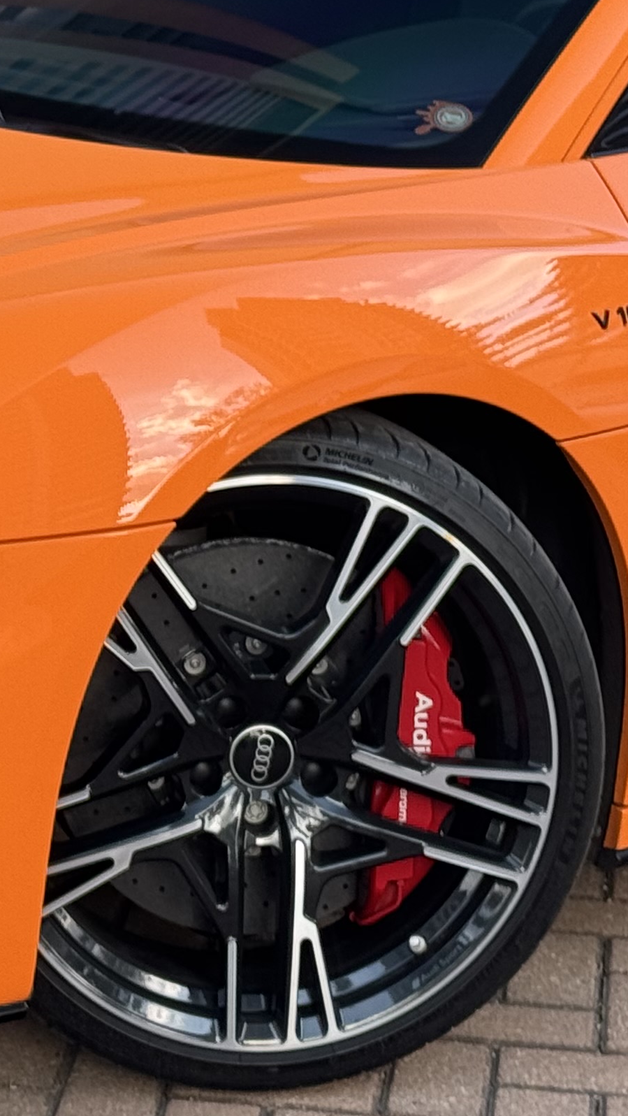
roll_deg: +0.5
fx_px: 3905
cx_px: -85
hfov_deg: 9.1
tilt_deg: -12.5
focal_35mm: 132
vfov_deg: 16.2
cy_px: 320
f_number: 1.78
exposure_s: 1/173
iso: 64
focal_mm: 6.76
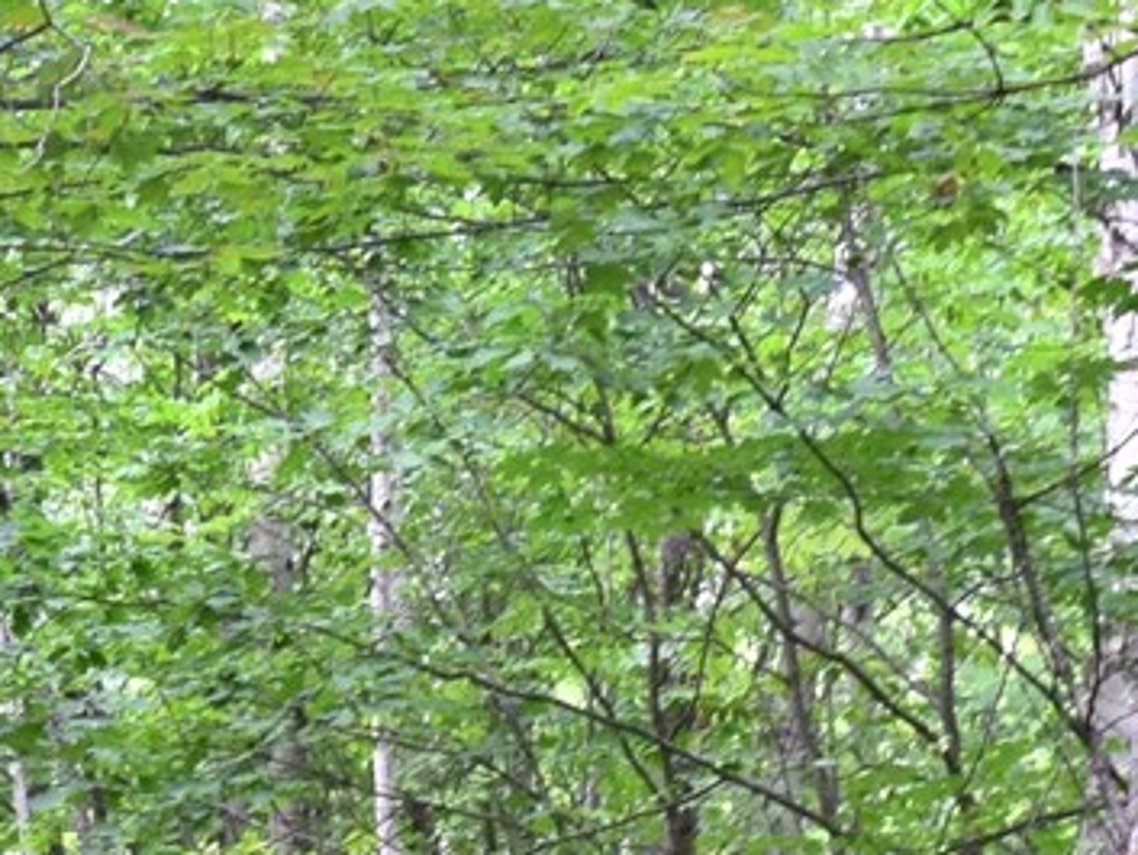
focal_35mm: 213
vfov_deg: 6.8
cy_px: 1520
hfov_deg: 9.1
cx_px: -496
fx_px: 7005
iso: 400
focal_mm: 24
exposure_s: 1/30
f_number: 7.1
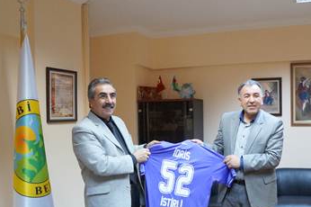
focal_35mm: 39
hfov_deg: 49.0
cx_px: 198
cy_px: 146
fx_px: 337
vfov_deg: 33.7
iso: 3200
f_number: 3.5
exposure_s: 1/125
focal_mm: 18
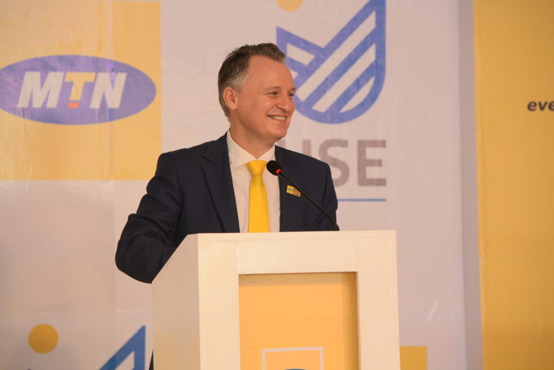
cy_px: 185
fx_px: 3078
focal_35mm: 200
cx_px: 277
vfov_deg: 6.9
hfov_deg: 10.3
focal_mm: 200
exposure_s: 1/160
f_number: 5.6
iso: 500
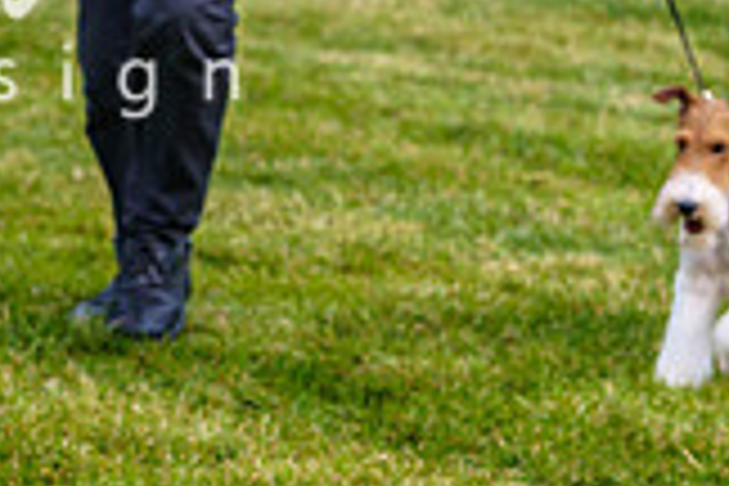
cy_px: 214
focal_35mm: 304
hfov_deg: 6.7
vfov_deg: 4.5
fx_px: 6156
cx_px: -320
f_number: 4
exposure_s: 1/500
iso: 200
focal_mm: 85
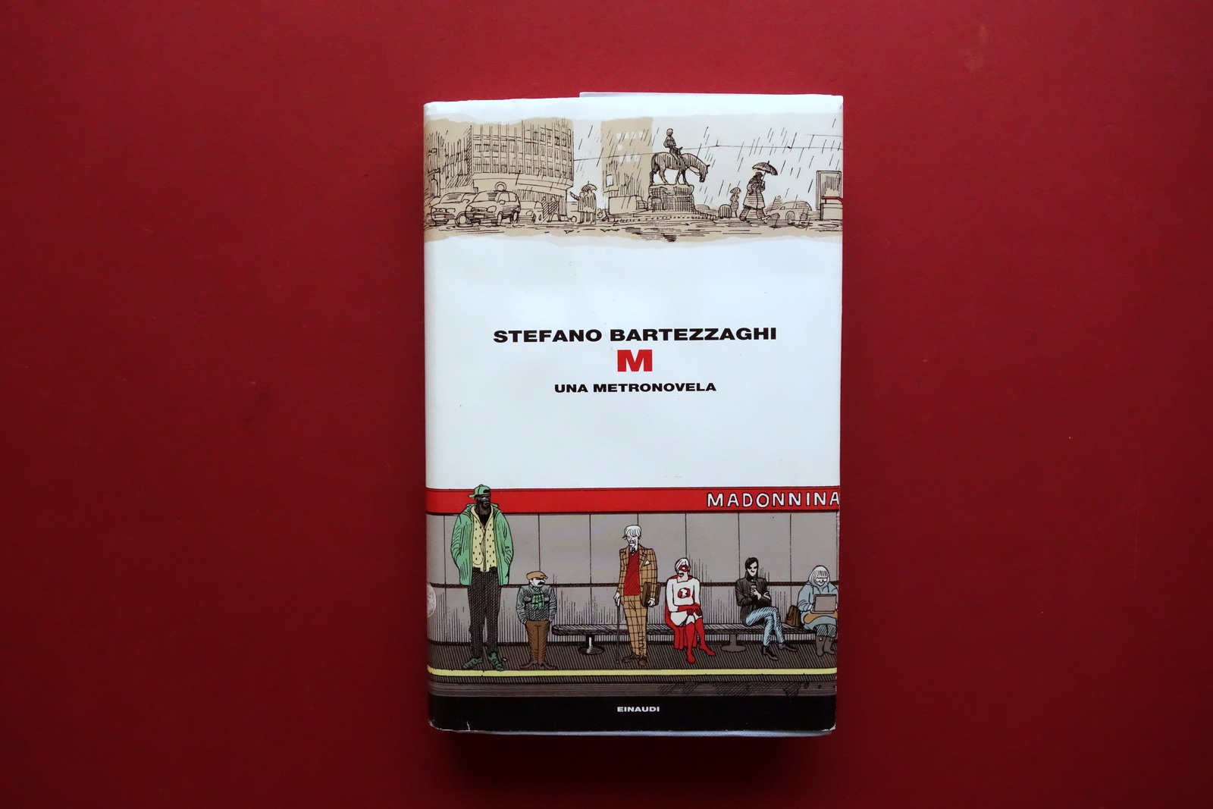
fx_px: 943
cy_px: 404
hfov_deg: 65.5
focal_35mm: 28
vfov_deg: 46.4
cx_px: 606
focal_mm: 10.4
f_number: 4
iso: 1600
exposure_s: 1/100
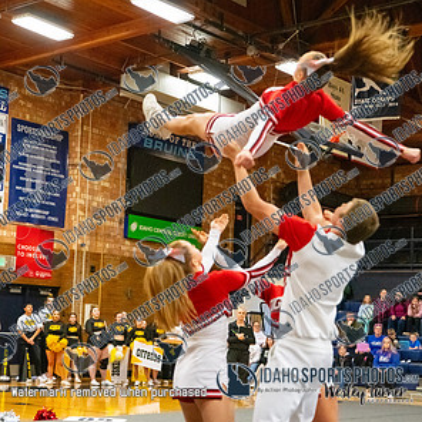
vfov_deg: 24.3
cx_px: 212
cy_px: 237
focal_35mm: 71
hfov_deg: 24.3
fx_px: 979
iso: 10000
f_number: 3.2
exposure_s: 1/1000
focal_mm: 55
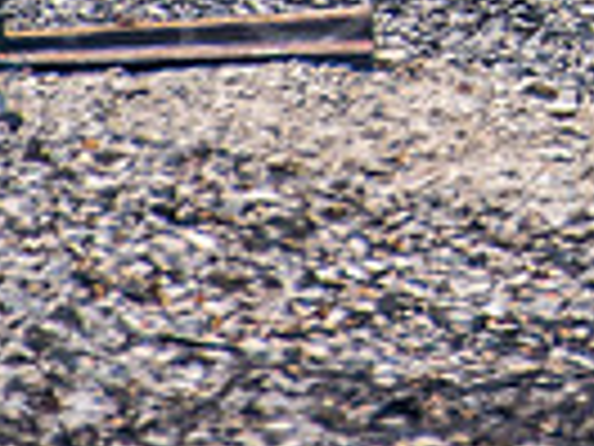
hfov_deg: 0.5
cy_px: -527
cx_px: 1141
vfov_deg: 0.4
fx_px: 70458
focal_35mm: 4106
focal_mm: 500
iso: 640
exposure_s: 1/2500
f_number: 5.6
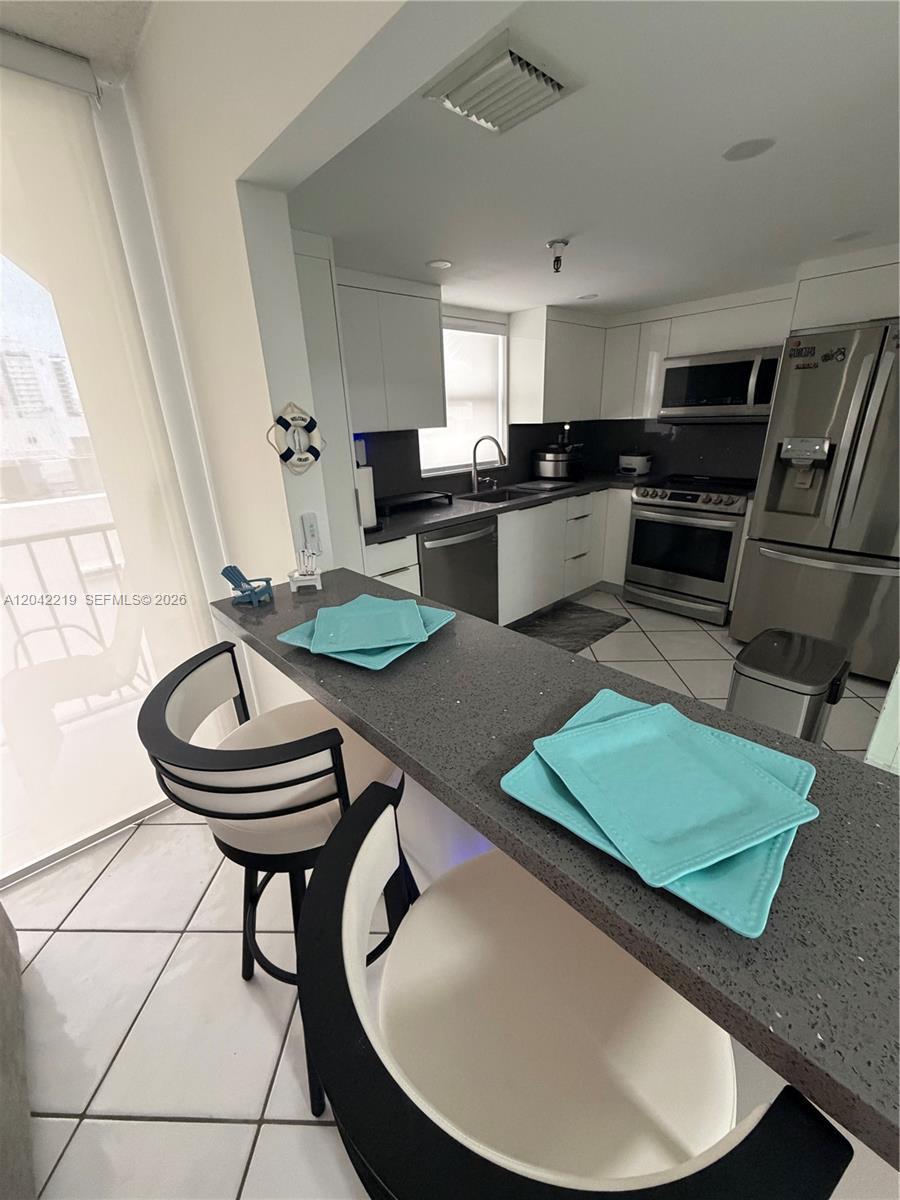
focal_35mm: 14
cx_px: 450
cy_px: 600
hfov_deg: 85.7
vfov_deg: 102.1
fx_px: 485
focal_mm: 2.22
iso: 500
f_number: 2.2
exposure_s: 1/60
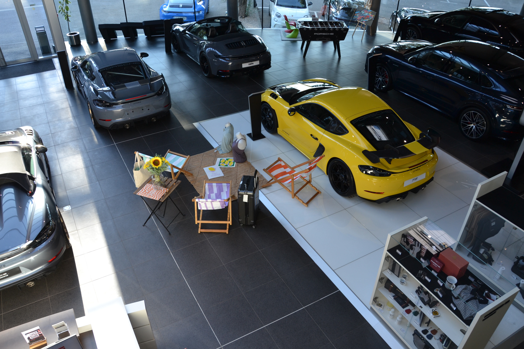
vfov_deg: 47.9
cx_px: 262
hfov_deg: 67.4
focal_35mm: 27
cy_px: 174
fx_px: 393
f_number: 5.6
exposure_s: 1/60
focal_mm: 18
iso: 250
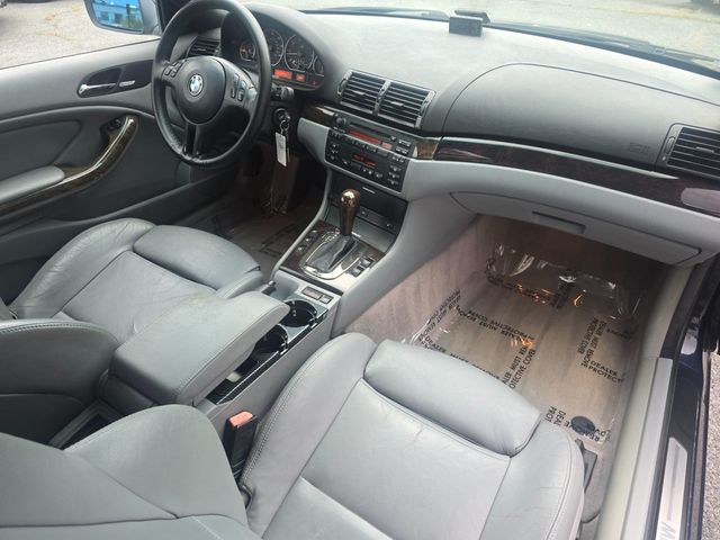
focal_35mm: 23
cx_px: 360
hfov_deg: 73.9
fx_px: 478
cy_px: 270
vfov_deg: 58.9
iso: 100
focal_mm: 6.3
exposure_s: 1/180
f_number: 1.7
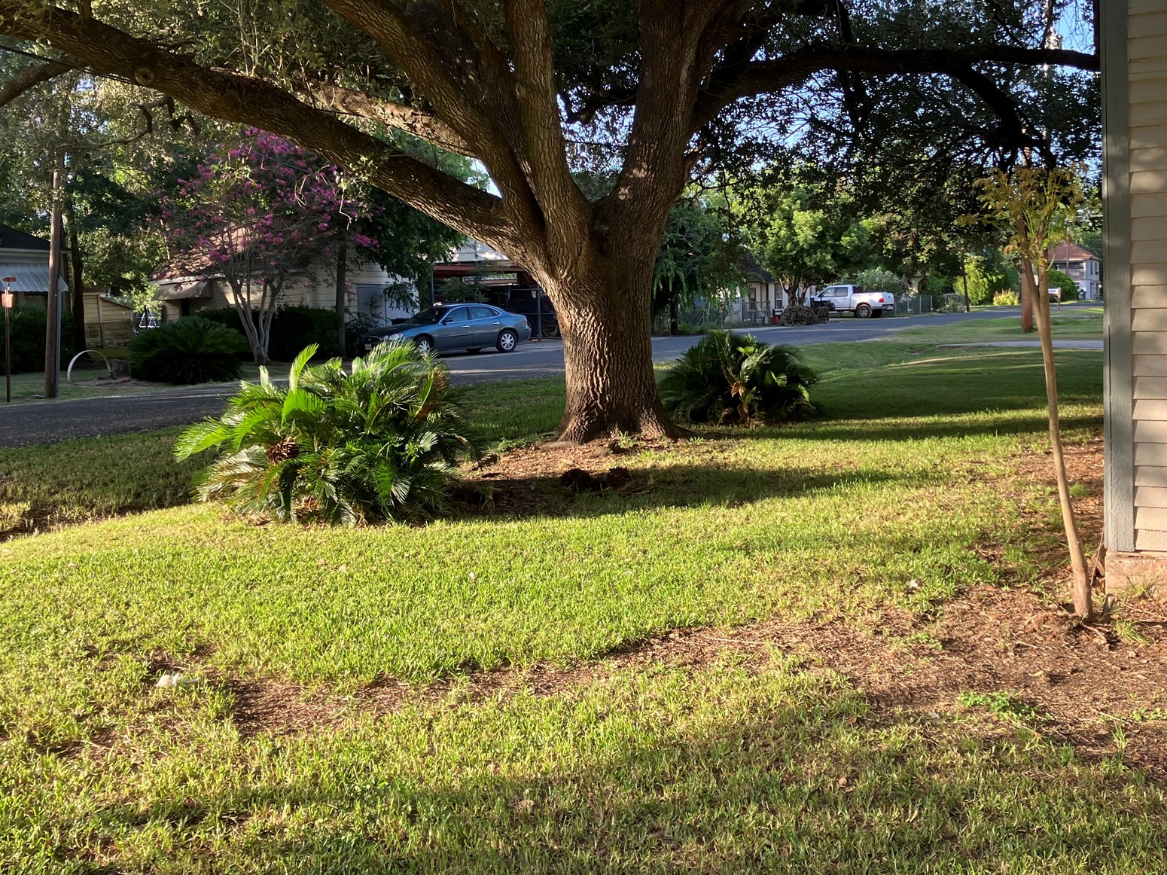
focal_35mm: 37
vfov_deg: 38.6
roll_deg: +0.8
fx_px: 1247
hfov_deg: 50.1
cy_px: 376
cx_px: 578
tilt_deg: -0.7
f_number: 1.8
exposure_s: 1/208
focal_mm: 3.99
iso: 25
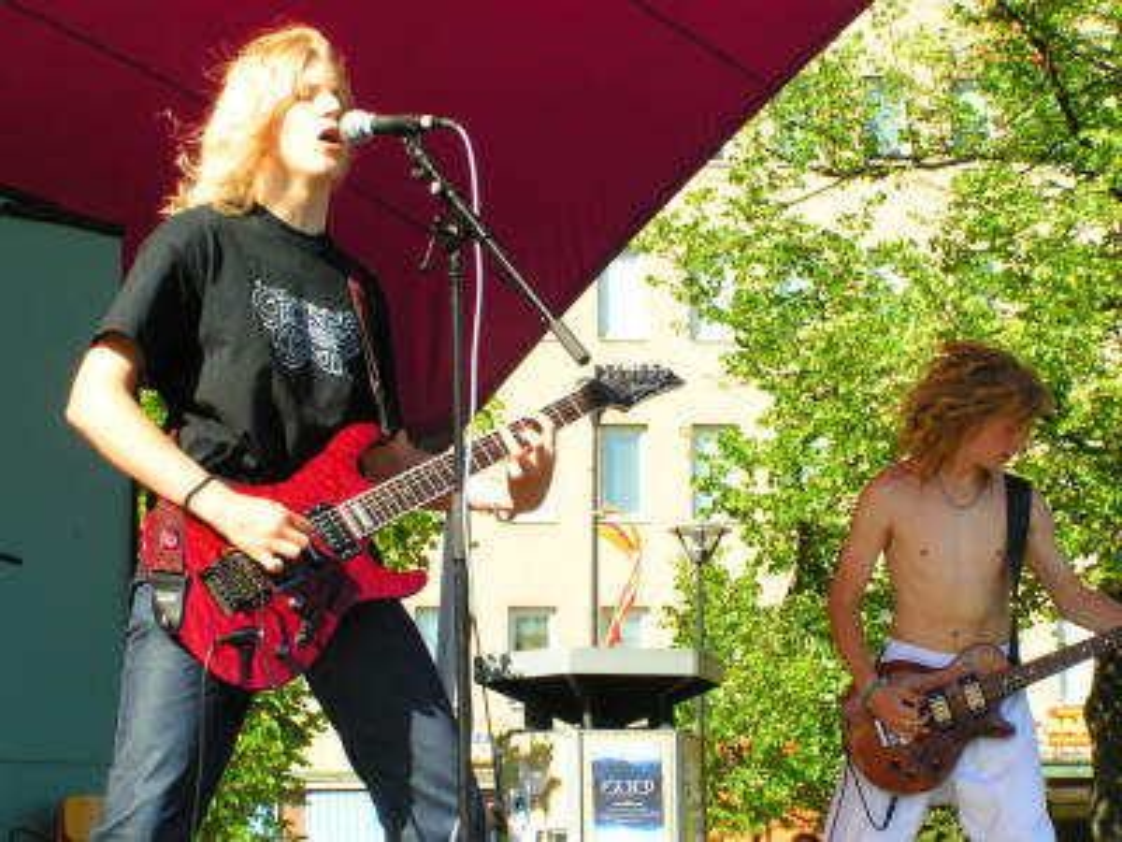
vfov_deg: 17.2
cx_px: 561
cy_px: 421
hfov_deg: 22.8
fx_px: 2787
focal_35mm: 86
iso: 50
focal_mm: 13.2
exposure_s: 1/160
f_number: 5.6
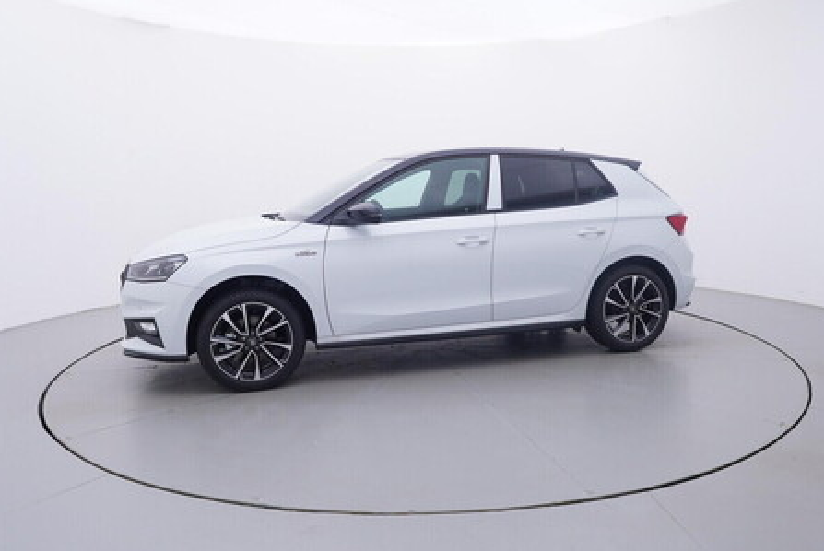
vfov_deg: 47.1
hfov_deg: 66.1
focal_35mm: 28
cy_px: 261
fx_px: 633
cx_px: 425
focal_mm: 15
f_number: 5
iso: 200
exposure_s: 1/80
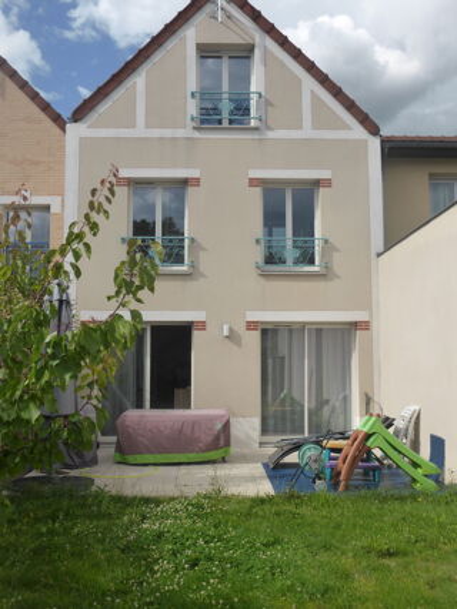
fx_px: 616
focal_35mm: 35
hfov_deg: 40.7
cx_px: 228
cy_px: 304
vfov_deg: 52.6
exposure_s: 1/1300
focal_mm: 6.1
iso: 160
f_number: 3.7
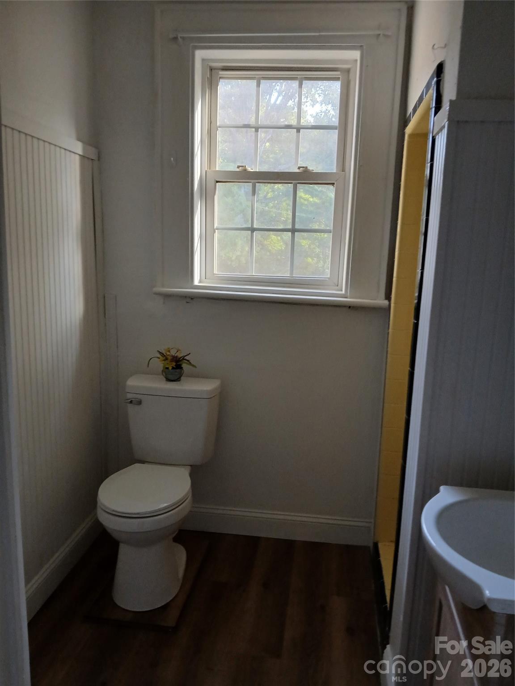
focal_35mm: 26
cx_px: 258
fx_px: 516
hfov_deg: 53.1
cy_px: 343
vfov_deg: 67.3
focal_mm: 3.98
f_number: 1.8
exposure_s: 1/50
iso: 320
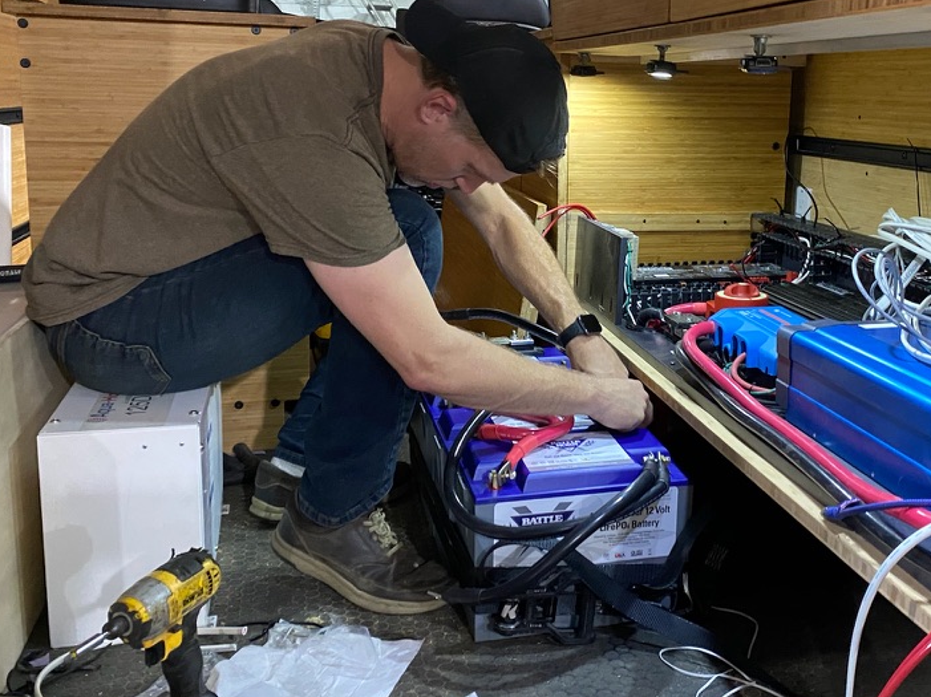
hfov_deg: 48.6
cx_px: 578
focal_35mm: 38
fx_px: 1021
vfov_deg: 37.5
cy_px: 264
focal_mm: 4.25
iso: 500
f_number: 1.8
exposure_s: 1/28
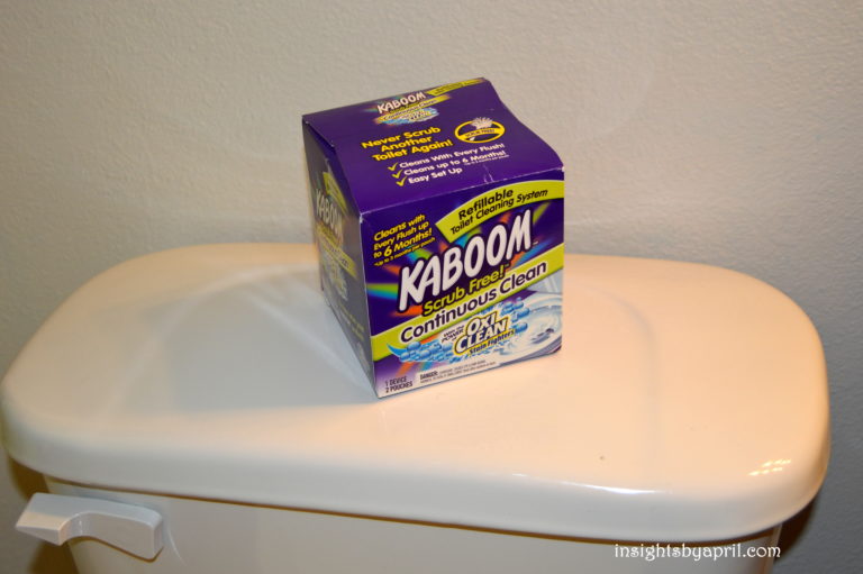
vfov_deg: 26.4
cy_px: 287
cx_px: 432
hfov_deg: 38.9
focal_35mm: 51
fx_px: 1222
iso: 400
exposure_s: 1/80
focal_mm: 34
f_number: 4.5
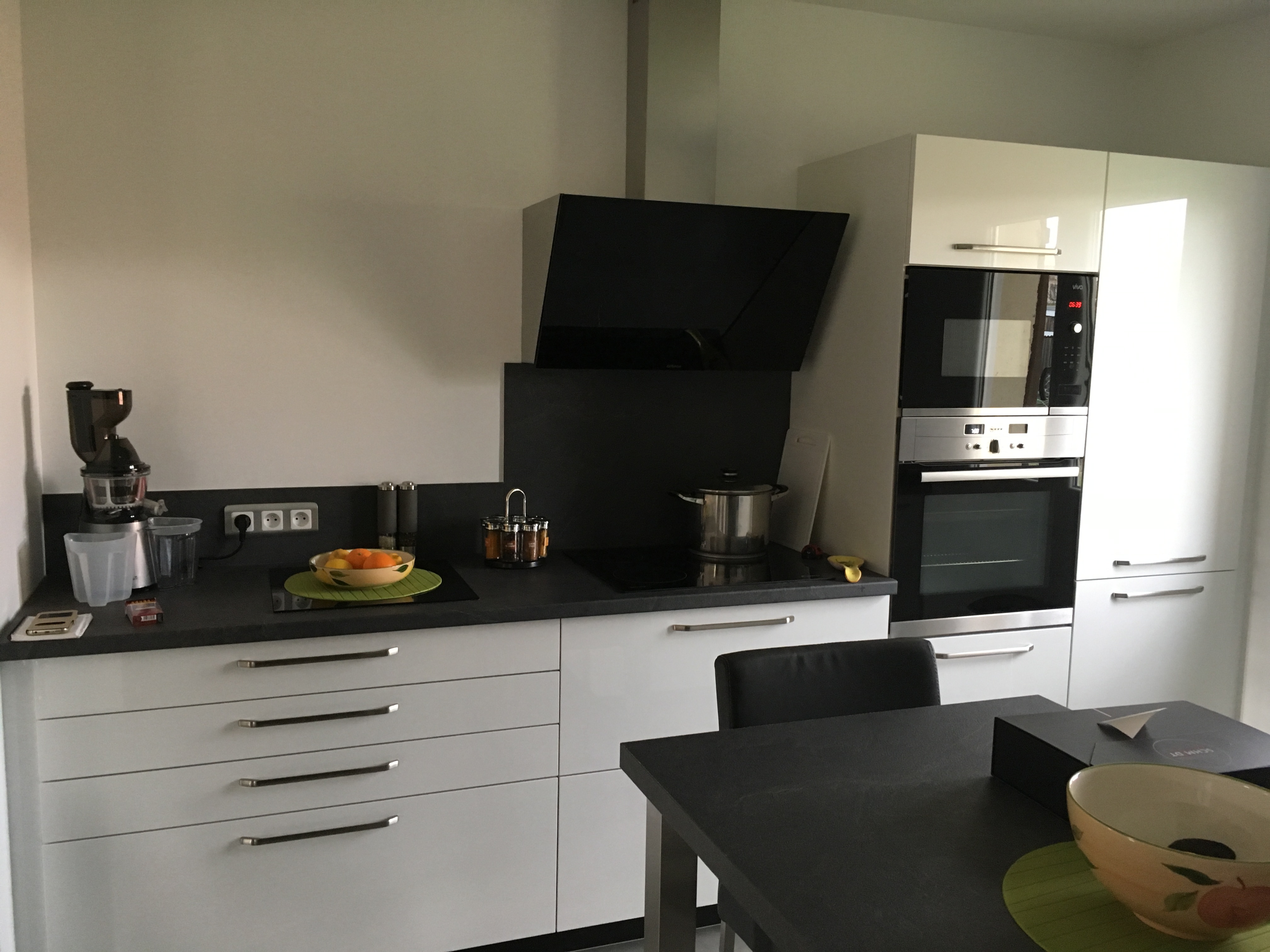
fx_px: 1064
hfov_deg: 61.7
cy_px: 476
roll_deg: -1.4
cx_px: 635
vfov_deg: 48.2
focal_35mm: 29
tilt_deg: -7.5
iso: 160
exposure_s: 1/33
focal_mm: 4.15
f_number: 2.2
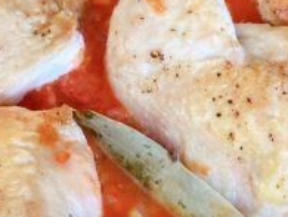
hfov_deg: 22.6
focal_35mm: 86
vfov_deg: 17.2
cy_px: 123
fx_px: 717
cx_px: 189
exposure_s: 1/60
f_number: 1.8
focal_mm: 3.99
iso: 320
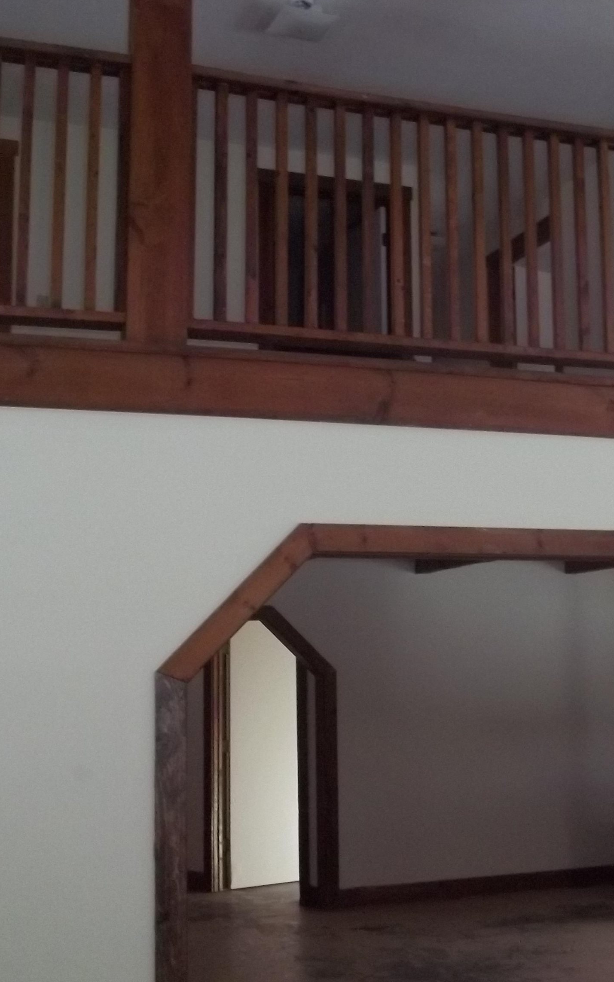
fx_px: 1258
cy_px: 490
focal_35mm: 47
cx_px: 458
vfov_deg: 42.6
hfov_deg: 27.1
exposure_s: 1/30
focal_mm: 5.9
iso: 320
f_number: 3.3
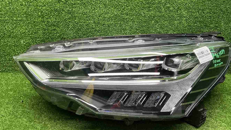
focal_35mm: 33
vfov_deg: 35.6
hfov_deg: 59.5
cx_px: 117
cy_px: 76
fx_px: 202
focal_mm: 3
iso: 40
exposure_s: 1/50
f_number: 1.8
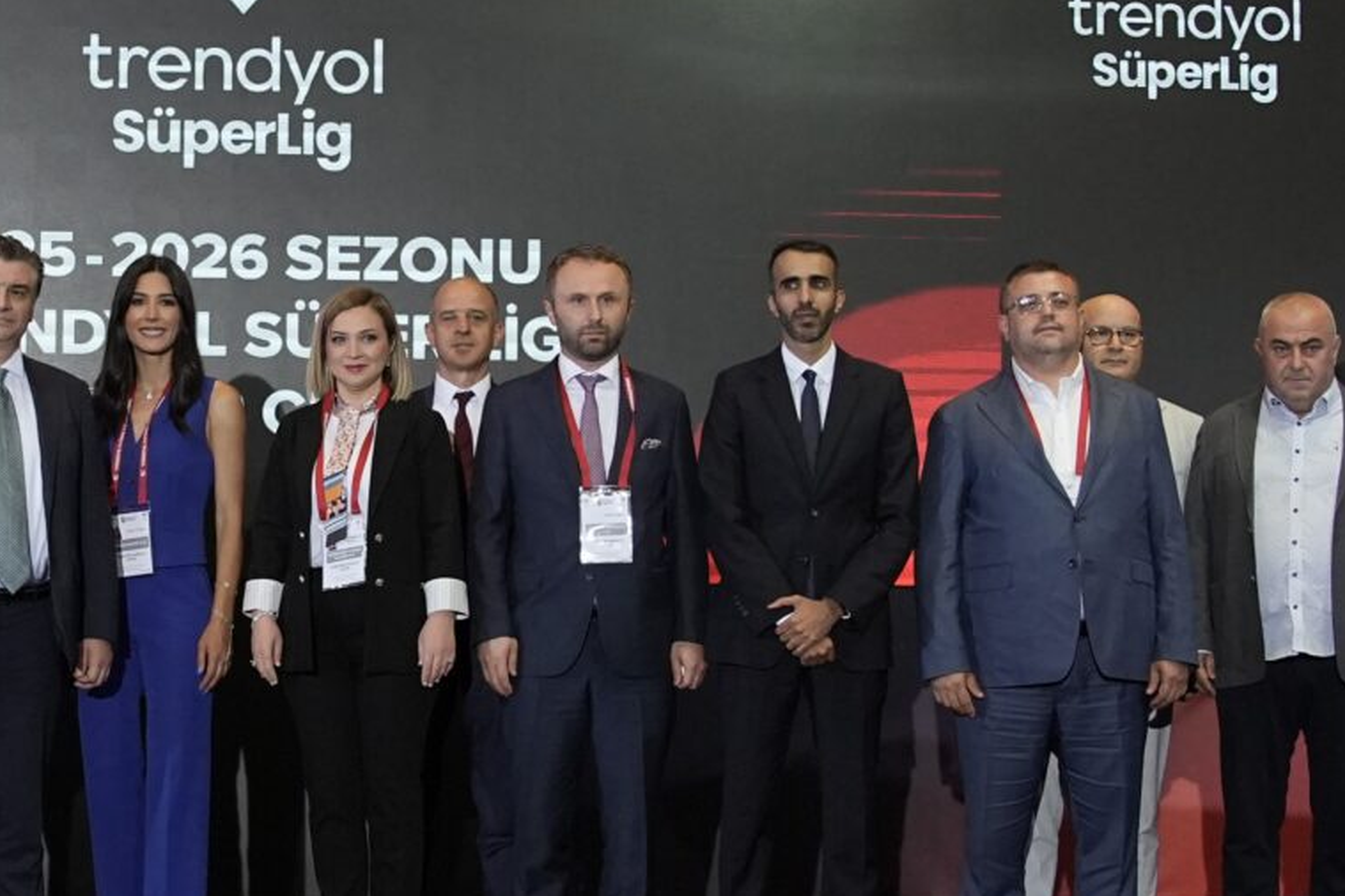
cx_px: 250
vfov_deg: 16.9
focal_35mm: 81
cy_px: 475
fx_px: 3026
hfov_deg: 24.6
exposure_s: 1/800
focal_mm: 24
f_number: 2.8
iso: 2500
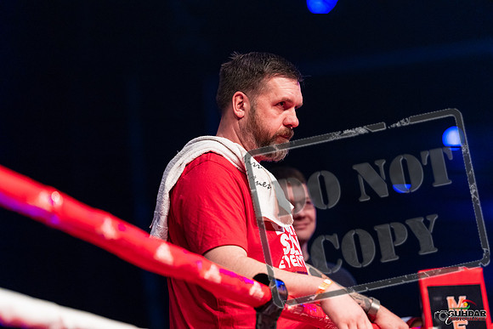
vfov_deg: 9.2
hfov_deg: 13.7
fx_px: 2055
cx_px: 246
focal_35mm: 150
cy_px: 164
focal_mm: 150
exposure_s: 1/1000
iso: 3200
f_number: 2.5
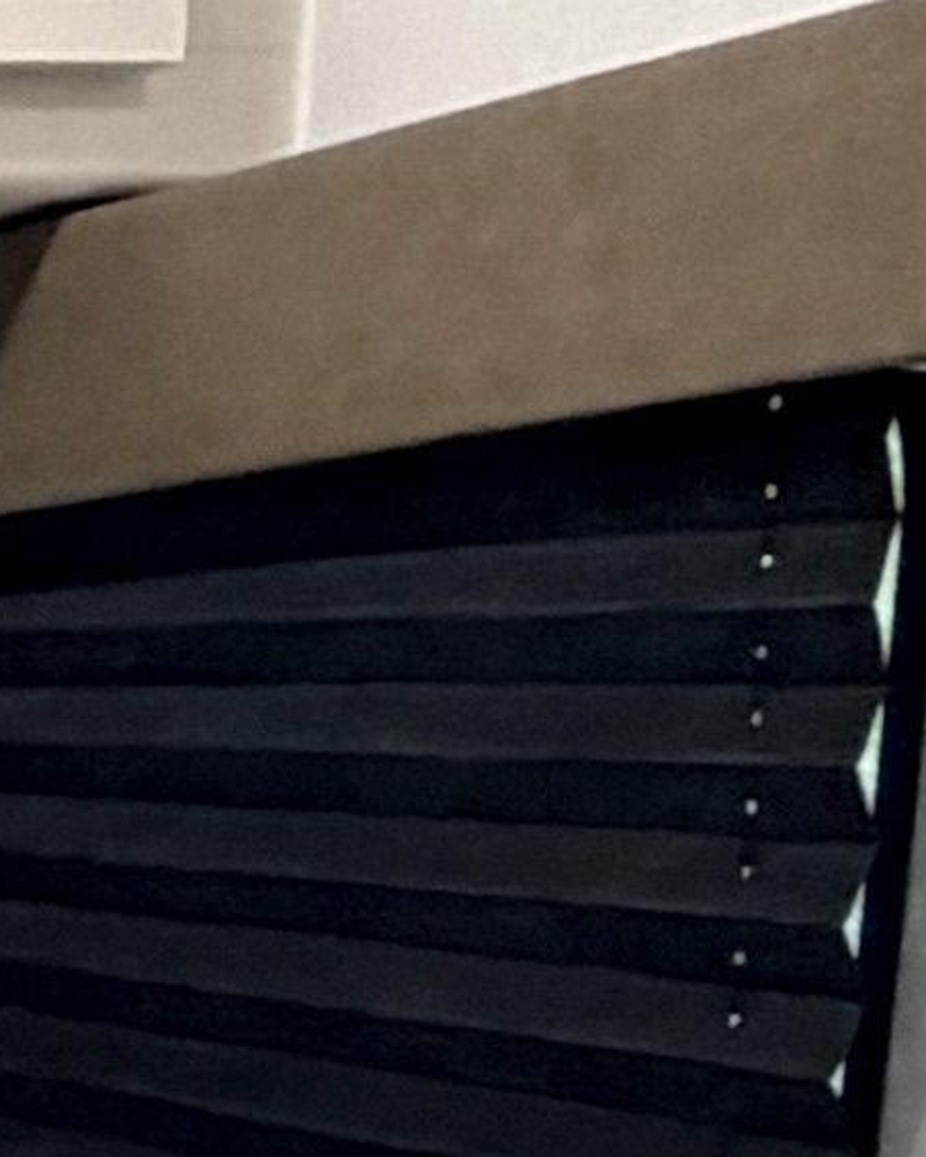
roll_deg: +0.2
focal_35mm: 132
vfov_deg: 13.9
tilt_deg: -11.7
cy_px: 1567
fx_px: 4522
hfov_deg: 8.2
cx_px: -2482
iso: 250
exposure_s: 1/64
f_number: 2.2
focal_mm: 2.22
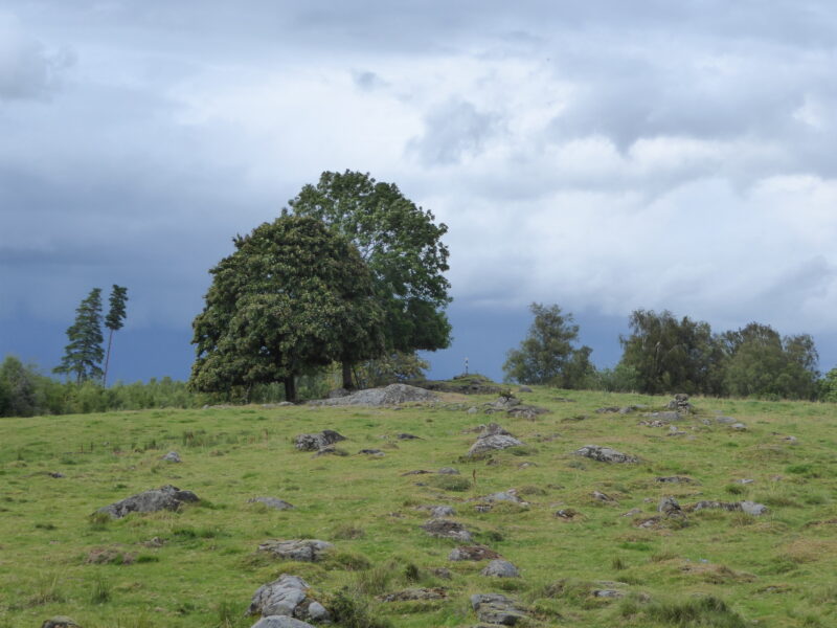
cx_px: 418
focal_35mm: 79
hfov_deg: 24.7
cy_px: 314
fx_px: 1910
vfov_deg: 18.7
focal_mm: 13.2
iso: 160
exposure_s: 1/250
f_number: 4.6
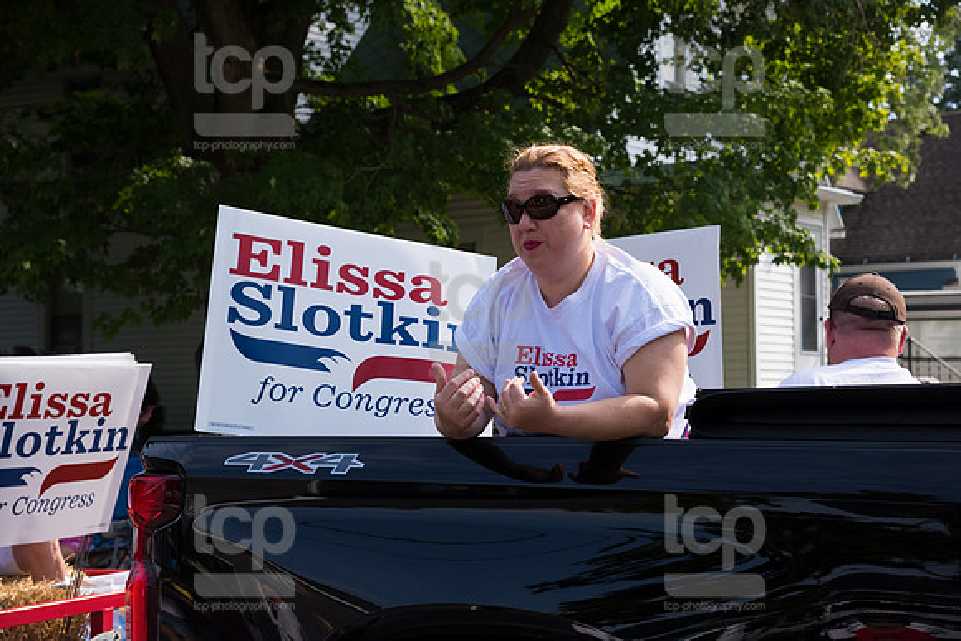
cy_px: 320
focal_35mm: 70
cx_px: 480
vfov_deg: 19.5
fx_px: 1869
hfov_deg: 28.8
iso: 220
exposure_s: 1/500
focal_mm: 70
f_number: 6.3
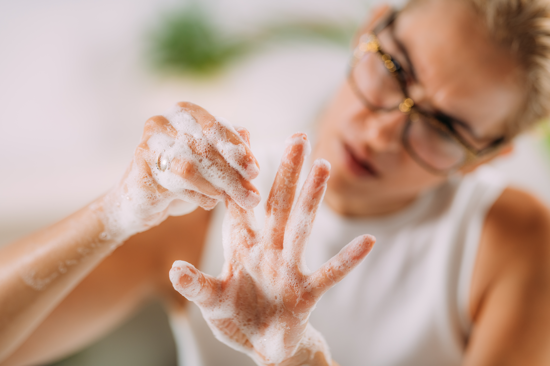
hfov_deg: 15.2
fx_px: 2062
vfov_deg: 10.2
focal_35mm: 135
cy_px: 183
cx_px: 275
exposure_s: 1/200
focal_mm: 135
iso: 200
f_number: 2
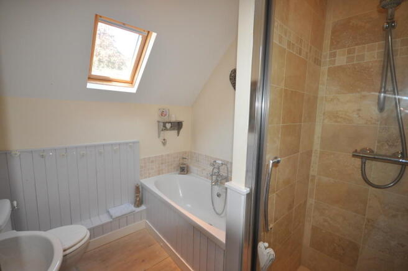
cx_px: 204
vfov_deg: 77.2
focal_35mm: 15
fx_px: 170
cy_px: 136
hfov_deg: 100.4
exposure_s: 1/80
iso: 800
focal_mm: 10
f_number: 4
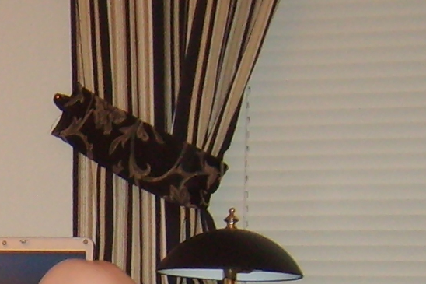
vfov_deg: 7.9
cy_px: 456
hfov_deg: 11.5
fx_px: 2011
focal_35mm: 170
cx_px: -246
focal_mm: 5.8
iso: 100
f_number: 2.8
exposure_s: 1/45
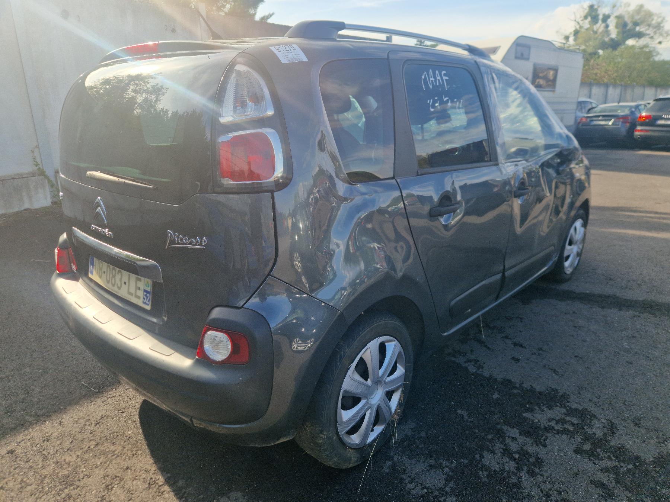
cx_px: 335
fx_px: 445
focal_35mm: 23
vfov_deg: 58.9
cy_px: 251
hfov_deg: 73.9
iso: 50
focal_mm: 5.4
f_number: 1.8
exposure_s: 1/667
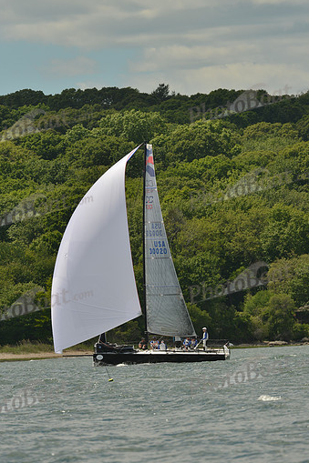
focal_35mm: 456
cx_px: 141
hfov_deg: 3.0
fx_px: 5875
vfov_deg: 4.5
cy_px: 247
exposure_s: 1/800
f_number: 8
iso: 200
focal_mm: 400
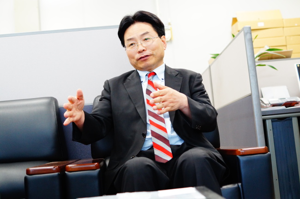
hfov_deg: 37.9
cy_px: 100
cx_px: 150
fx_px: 437
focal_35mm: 52
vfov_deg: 25.7
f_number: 3.2
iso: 1250
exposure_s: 1/60
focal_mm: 35
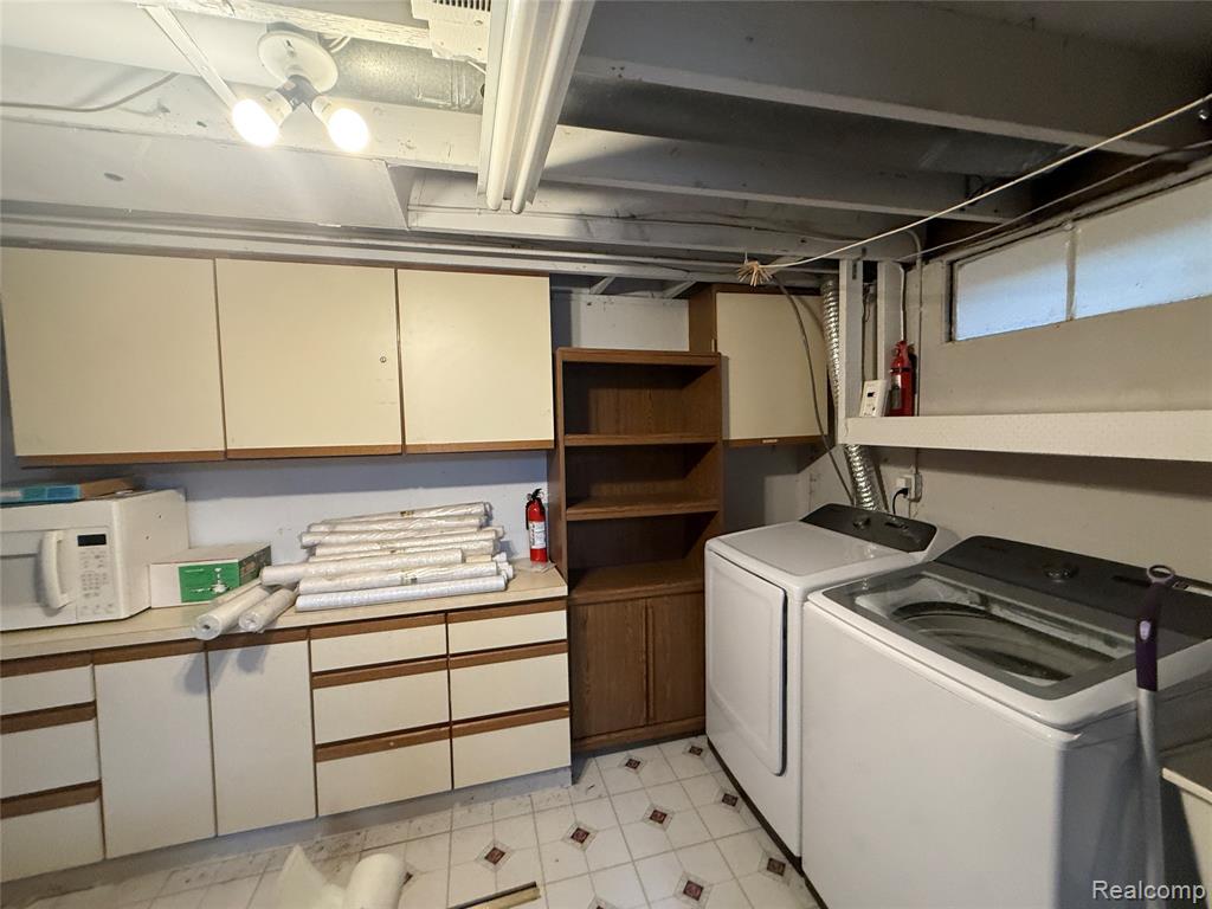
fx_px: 490
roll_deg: +1.7
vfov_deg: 85.7
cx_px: 606
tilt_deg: -4.0
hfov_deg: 102.1
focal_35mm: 14
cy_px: 454
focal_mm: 2.22
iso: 400
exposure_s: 1/60
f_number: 2.2
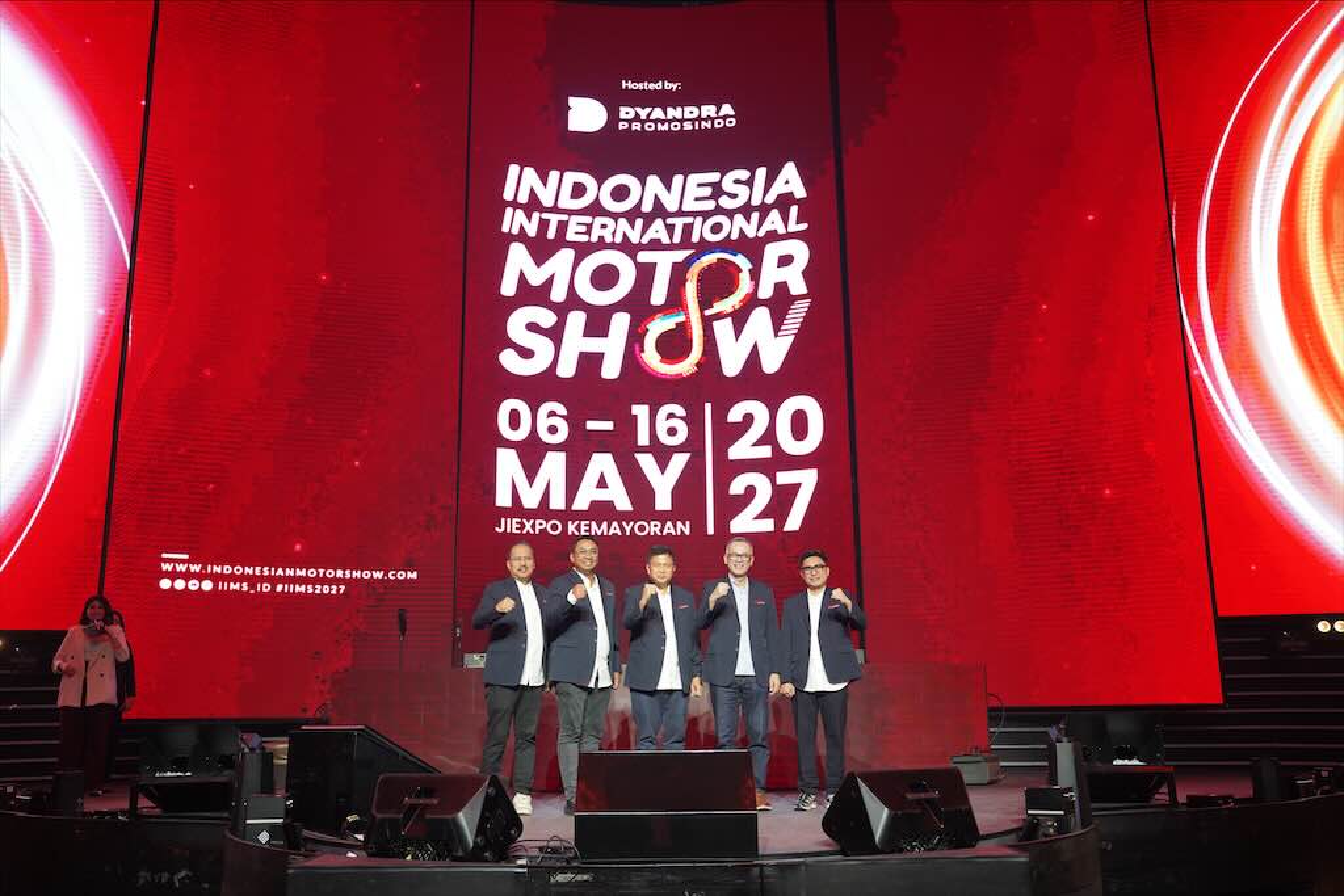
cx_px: 672
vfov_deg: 42.6
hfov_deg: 60.6
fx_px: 1150
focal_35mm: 31
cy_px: 448
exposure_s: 1/250
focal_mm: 30.8
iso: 1600
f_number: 2.8
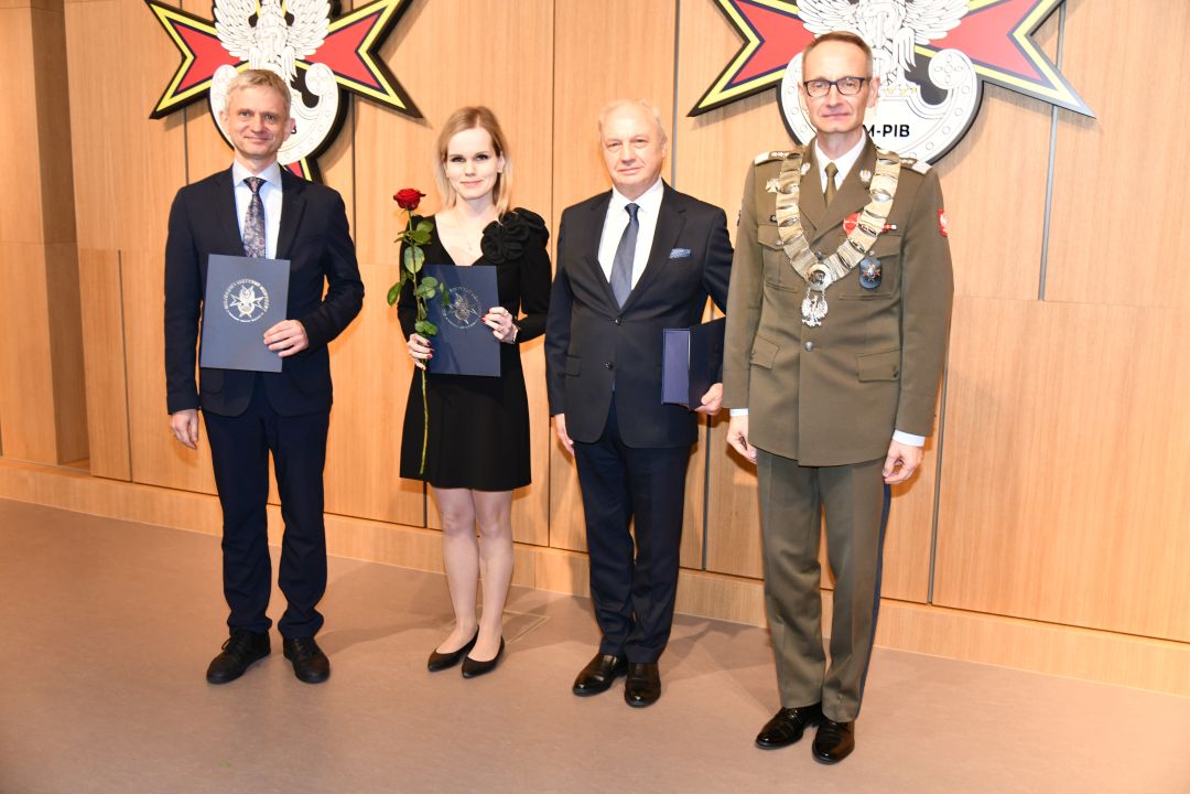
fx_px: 1157
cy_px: 397
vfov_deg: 37.9
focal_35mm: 35
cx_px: 595
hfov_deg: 54.4
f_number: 4.5
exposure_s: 1/60
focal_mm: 35
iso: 1000
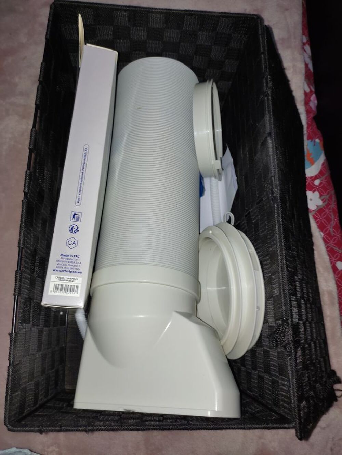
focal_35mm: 26
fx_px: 342
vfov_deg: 67.3
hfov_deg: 53.1
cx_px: 171
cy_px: 228
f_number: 1.79
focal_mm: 4.74
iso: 455
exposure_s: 1/33
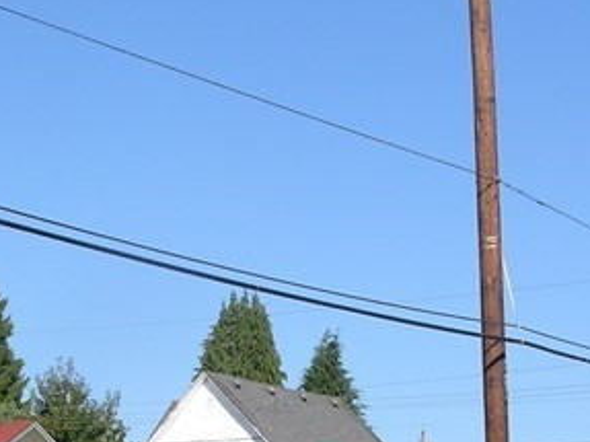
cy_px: 481
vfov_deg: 11.7
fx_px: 2130
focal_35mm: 125
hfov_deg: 15.7
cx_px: 208
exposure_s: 1/213
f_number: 6.3
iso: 50
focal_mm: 8.9
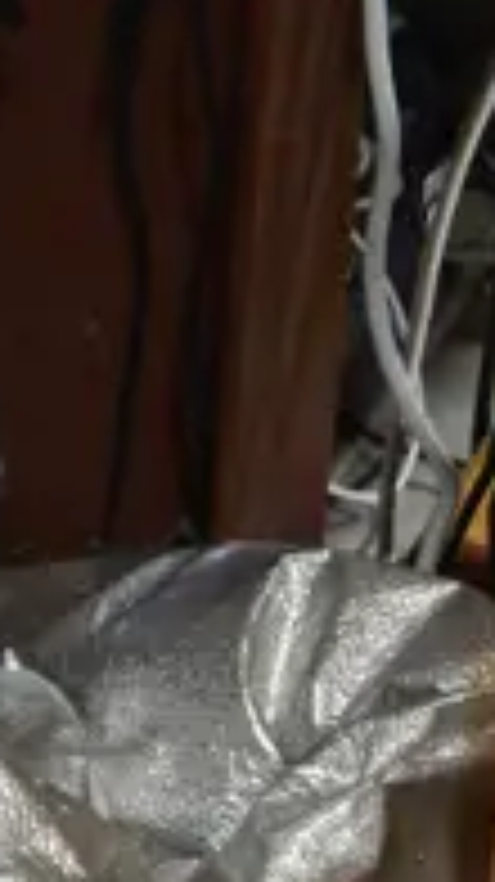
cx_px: -1028
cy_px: -86
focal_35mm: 182
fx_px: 4254
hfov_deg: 6.1
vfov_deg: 11.7
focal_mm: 16
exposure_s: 1/60
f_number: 3.6
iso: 250
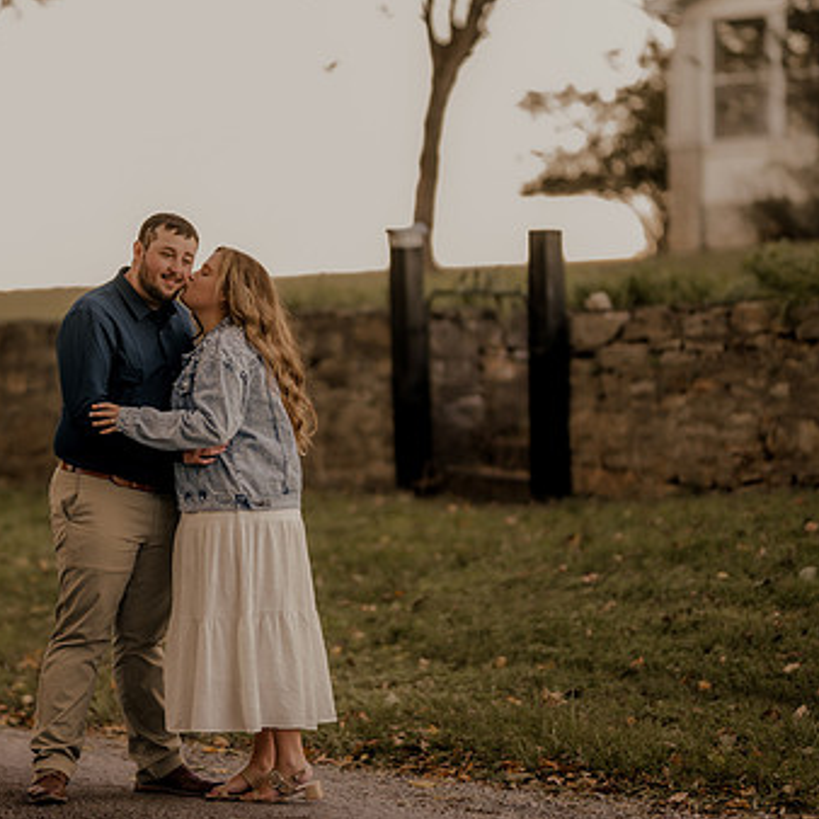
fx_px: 3319
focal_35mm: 124
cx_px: 245
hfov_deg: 14.0
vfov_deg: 14.1
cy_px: 419
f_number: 1.4
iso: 50
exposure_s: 1/100
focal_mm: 85
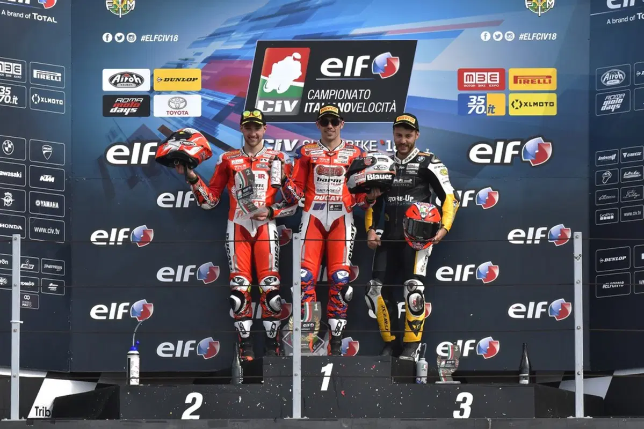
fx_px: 5904
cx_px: 322
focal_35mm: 330
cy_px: 214
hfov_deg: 6.2
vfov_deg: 4.2
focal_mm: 220
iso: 400
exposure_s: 1/1000
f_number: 8
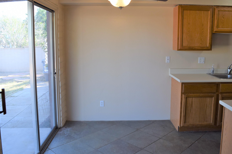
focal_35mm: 31
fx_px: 200
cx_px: 122
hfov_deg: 60.3
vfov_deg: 42.2
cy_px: 67
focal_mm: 18
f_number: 5.6
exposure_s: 1/125
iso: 400
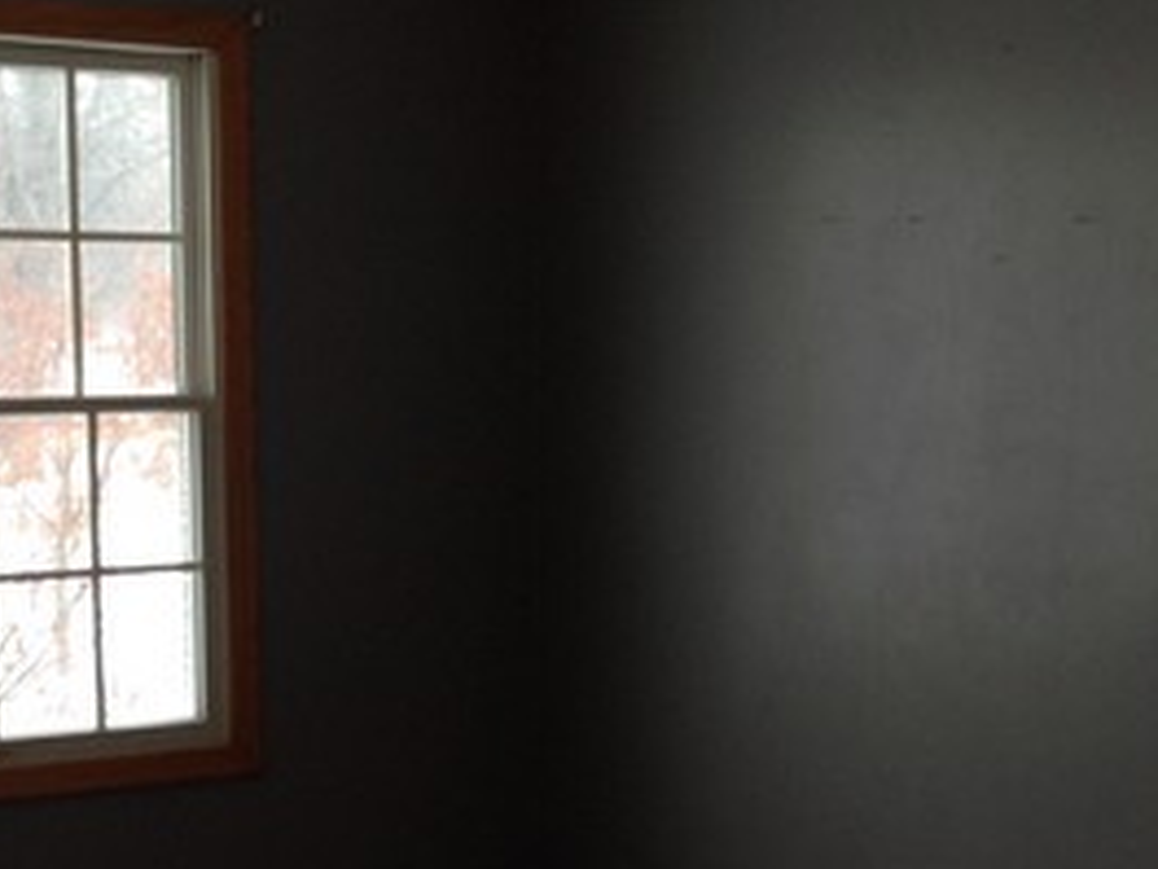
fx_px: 2676
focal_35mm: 80
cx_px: 364
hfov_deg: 24.3
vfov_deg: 18.2
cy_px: 764
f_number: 2.4
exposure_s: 1/40
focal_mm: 4.12
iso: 64
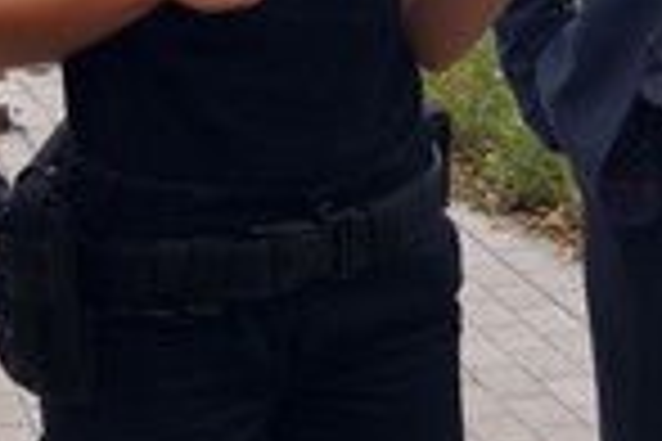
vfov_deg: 9.4
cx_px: 545
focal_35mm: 143
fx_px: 2629
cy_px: -187
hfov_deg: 14.3
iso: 100
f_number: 4.5
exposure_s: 1/400
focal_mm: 20
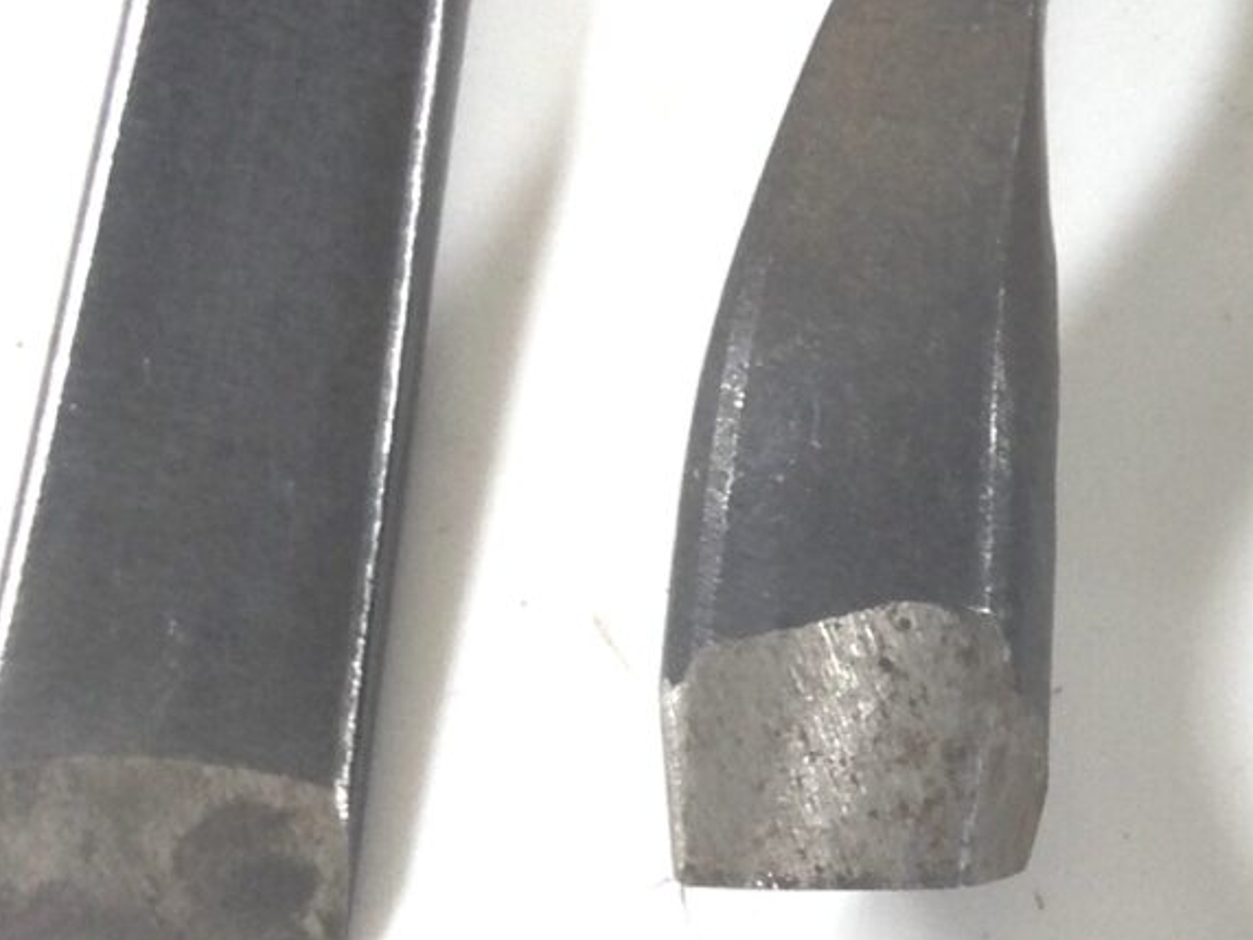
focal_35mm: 104
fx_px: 3765
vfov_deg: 14.1
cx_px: 1593
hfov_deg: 17.8
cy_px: 85
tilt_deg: -63.6
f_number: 2.4
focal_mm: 3.3
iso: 25
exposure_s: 1/50
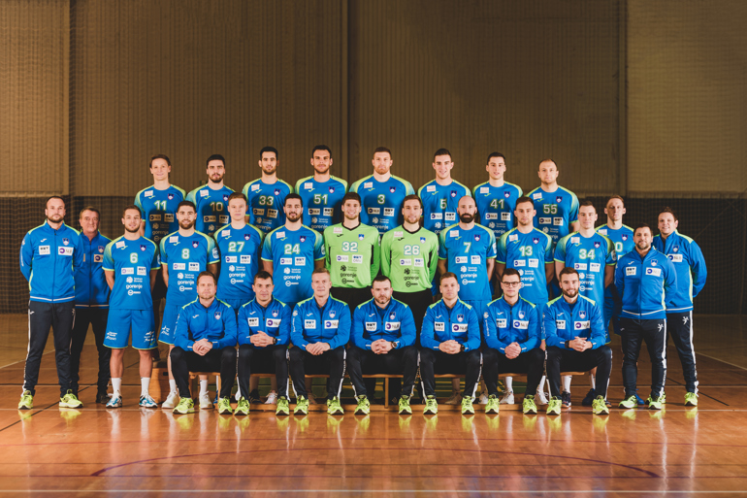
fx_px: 2033
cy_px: 249
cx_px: 374
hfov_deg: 20.8
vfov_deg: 14.0
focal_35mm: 98
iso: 100
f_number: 2.8
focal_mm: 98
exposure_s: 1/125
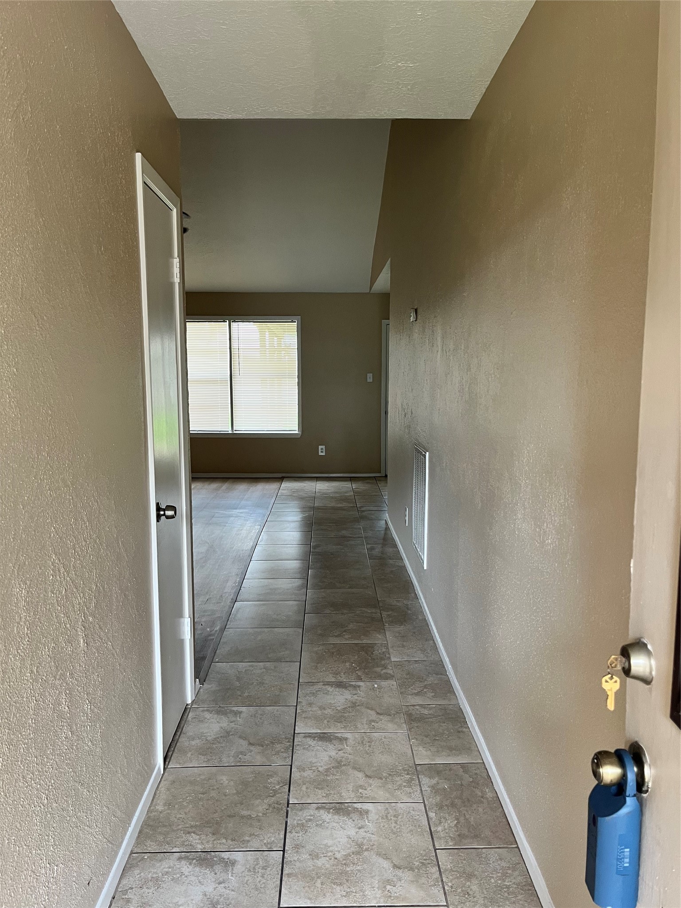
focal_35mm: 26
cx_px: 340
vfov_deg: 67.3
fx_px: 682
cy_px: 454
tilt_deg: -7.3
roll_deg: +0.3
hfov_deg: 53.1
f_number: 1.6
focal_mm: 5.1
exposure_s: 1/94
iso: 125
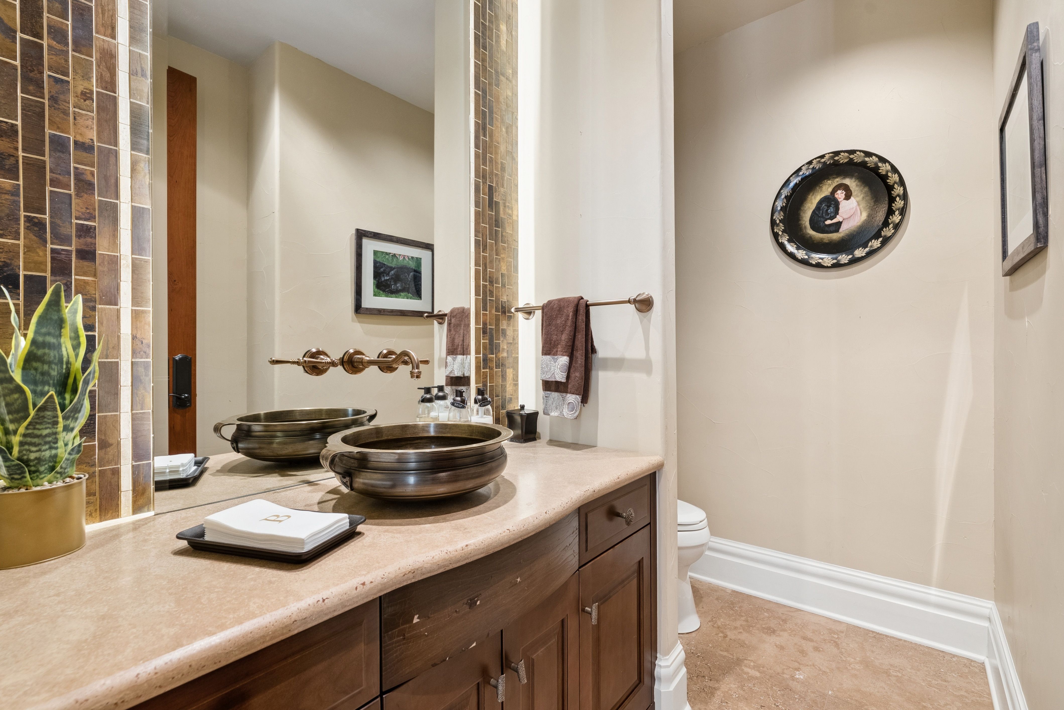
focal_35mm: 16
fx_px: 473
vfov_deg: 73.8
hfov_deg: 96.7
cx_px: 532
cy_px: 355
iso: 640
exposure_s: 1/8
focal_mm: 16
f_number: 8
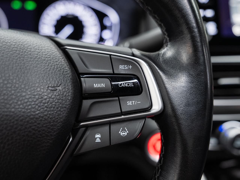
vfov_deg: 39.6
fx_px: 250
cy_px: 90
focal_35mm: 36
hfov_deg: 51.3
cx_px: 120
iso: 1000
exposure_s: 1/40
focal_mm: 33.3
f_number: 3.5
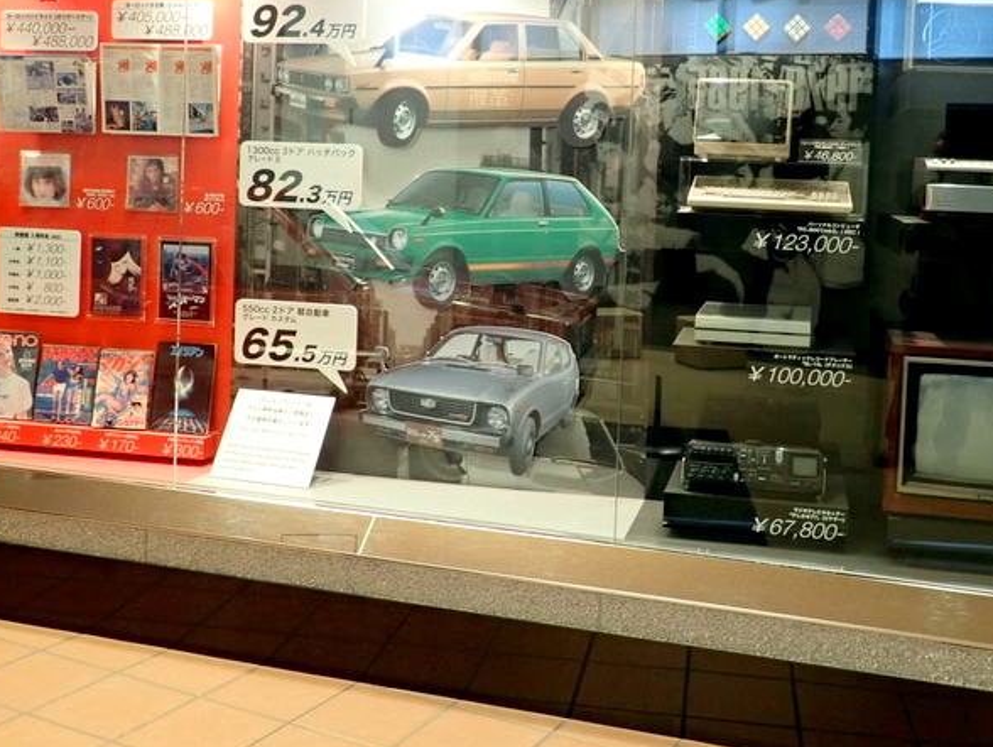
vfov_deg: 41.3
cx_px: 518
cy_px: 244
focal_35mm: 34
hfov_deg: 53.9
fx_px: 976
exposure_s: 1/30
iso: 200
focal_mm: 4.5
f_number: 2
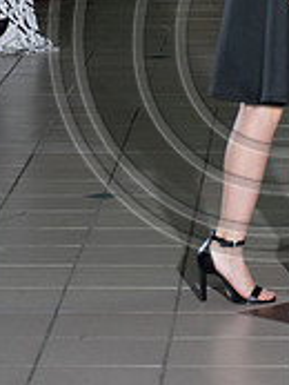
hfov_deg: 5.7
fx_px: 2913
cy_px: 36
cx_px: 273
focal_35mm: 262
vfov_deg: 7.5
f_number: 5.6
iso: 1250
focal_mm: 105
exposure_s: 1/160
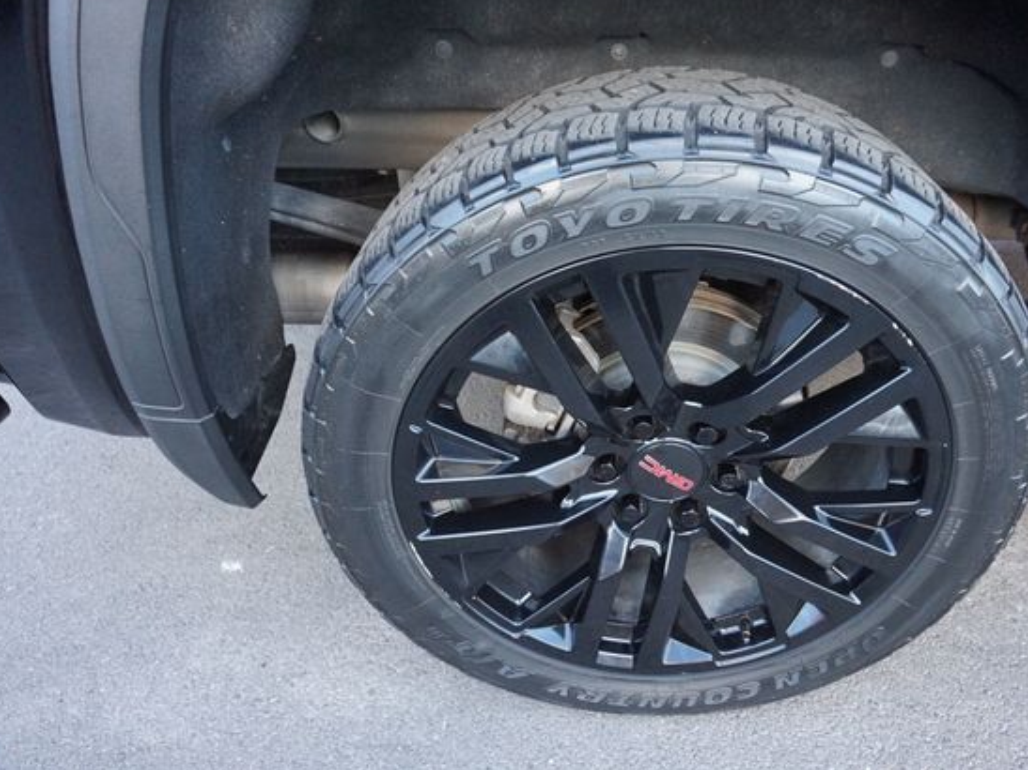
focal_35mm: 27
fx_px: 802
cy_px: 383
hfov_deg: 65.0
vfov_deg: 51.3
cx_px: 592
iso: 1600
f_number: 4
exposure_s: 1/160
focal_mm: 16
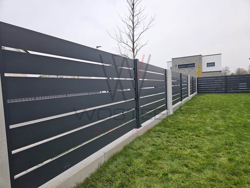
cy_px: 94
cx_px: 125
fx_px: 166
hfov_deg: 73.9
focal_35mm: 23
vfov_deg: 58.9
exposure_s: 1/100
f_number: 1.8
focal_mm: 5.4
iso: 80
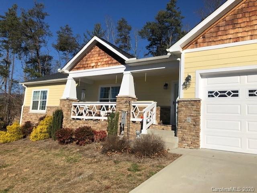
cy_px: 96
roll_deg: -2.9
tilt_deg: +6.6
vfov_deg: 49.7
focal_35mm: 28
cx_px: 128
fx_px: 208
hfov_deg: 63.4
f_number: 1.8
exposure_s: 1/4425
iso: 25
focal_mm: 4
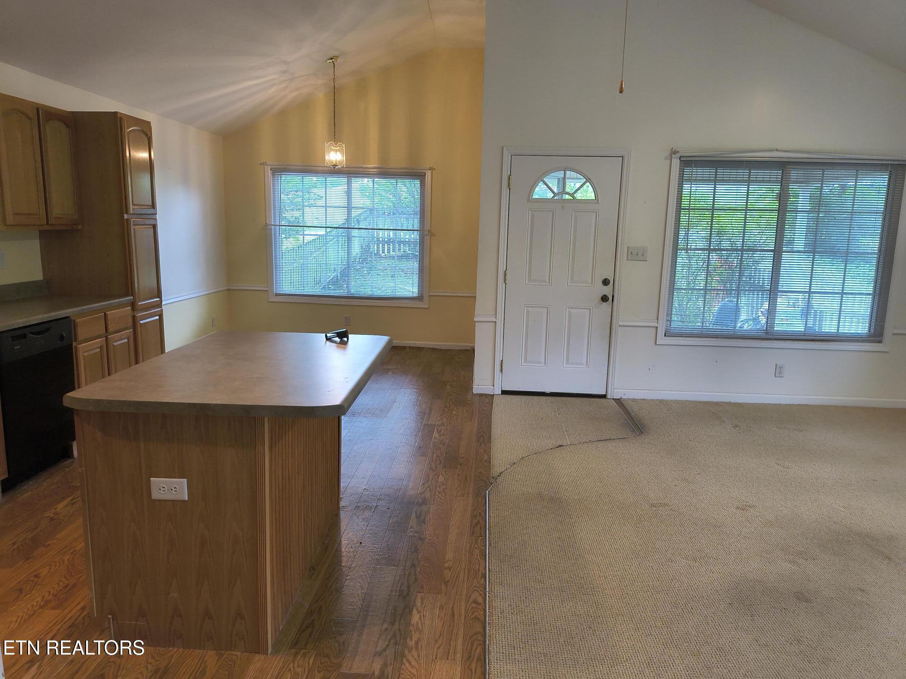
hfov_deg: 69.4
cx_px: 453
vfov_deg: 54.9
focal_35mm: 25
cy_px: 340
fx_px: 654
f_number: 1.7
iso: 729
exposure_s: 1/120
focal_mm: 4.68
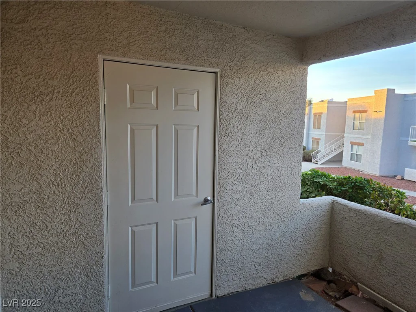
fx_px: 276
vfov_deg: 58.9
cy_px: 156
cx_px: 208
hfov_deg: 73.9
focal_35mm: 23
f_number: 1.8
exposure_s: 1/120
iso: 64
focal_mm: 5.4
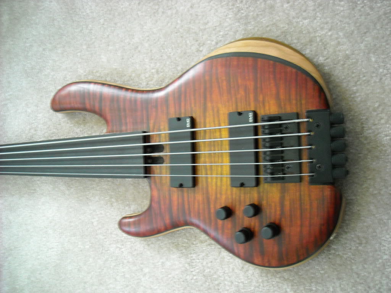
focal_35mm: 35
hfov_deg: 52.6
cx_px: 196
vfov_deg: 40.7
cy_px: 146
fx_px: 395
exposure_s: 1/12
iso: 400
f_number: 2.8
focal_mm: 5.7
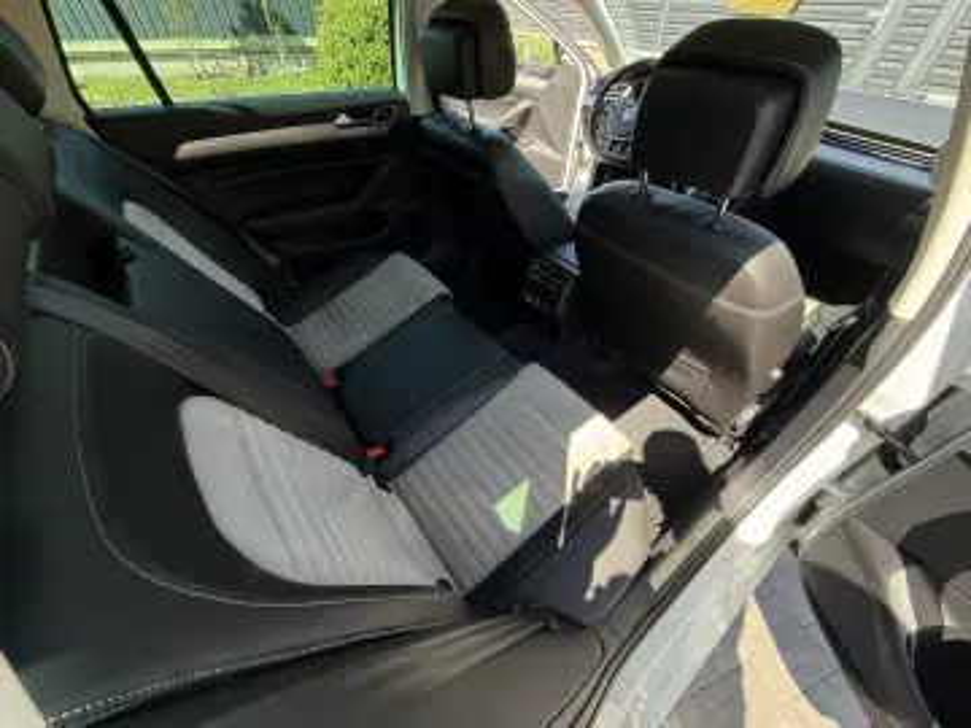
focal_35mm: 14
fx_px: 393
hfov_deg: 102.1
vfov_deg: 85.7
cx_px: 486
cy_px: 364
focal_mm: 2.22
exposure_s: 1/107
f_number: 2.2
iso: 64
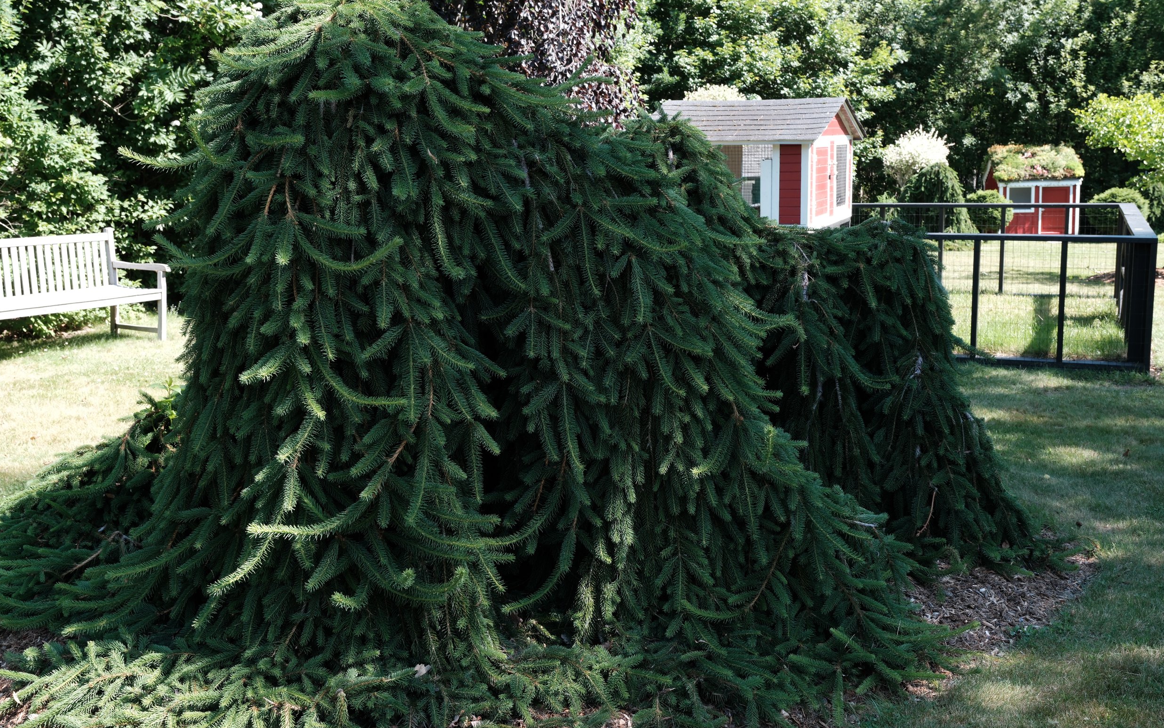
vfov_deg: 35.3
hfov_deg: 54.0
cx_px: 580
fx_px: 1142
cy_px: 353
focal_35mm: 36
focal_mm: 23.3
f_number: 5.6
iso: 200
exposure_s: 1/125
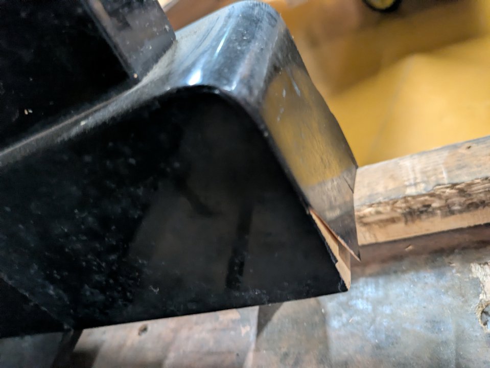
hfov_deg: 69.4
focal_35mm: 25
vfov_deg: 54.9
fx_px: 354
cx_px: 245
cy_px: 184
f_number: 1.89
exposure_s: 1/16.7
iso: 869
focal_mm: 5.43
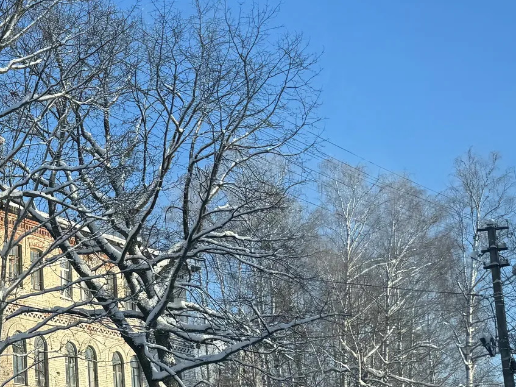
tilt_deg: +17.0
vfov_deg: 21.5
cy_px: 259
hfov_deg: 24.4
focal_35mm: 68
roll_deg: -0.7
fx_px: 1013
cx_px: -180
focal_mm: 6.86
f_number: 1.78
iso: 80
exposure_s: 1/1193
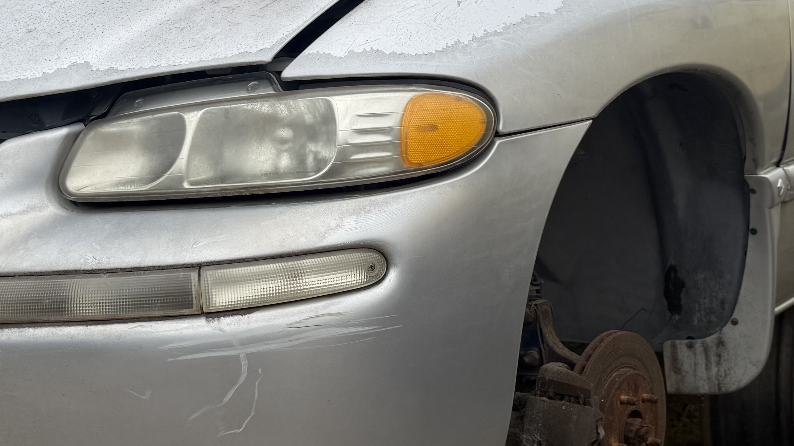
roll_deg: +2.9
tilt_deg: -7.2
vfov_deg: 20.7
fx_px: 1221
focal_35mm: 58
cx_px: 375
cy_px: 150
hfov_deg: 36.0
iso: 80
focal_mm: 6.76
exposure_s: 1/2907
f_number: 1.78
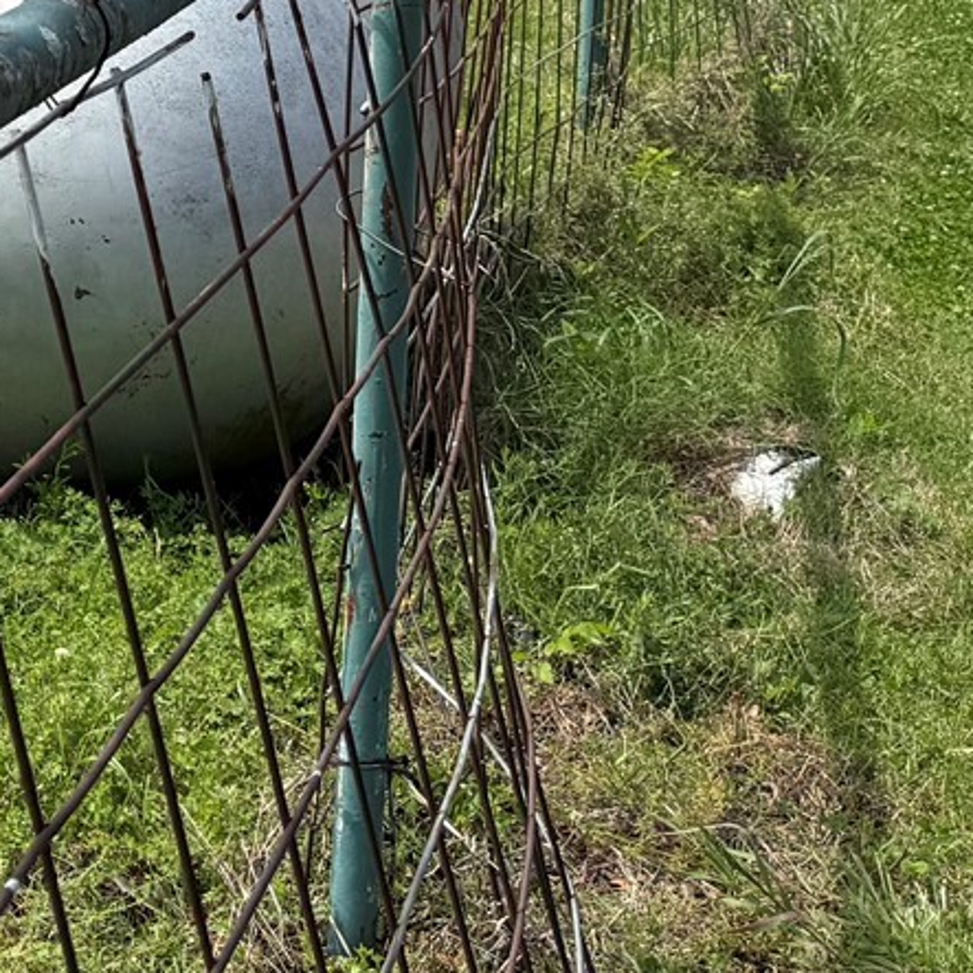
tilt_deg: -5.9
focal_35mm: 92
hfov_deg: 16.5
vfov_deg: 17.9
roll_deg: -2.4
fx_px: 2926
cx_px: -646
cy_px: -222
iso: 80
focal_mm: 6.76
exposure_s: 1/5714
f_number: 1.78
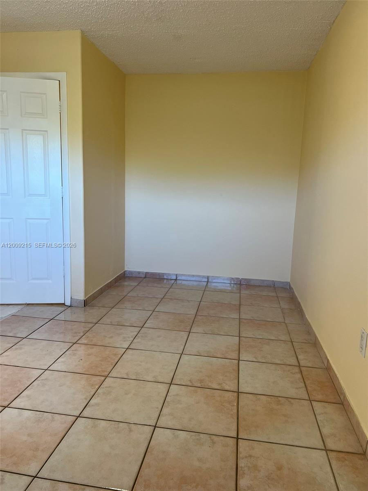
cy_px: 246
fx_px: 369
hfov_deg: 53.1
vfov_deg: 67.3
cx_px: 184
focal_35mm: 26
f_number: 1.5
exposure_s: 1/120
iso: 125
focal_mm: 5.7
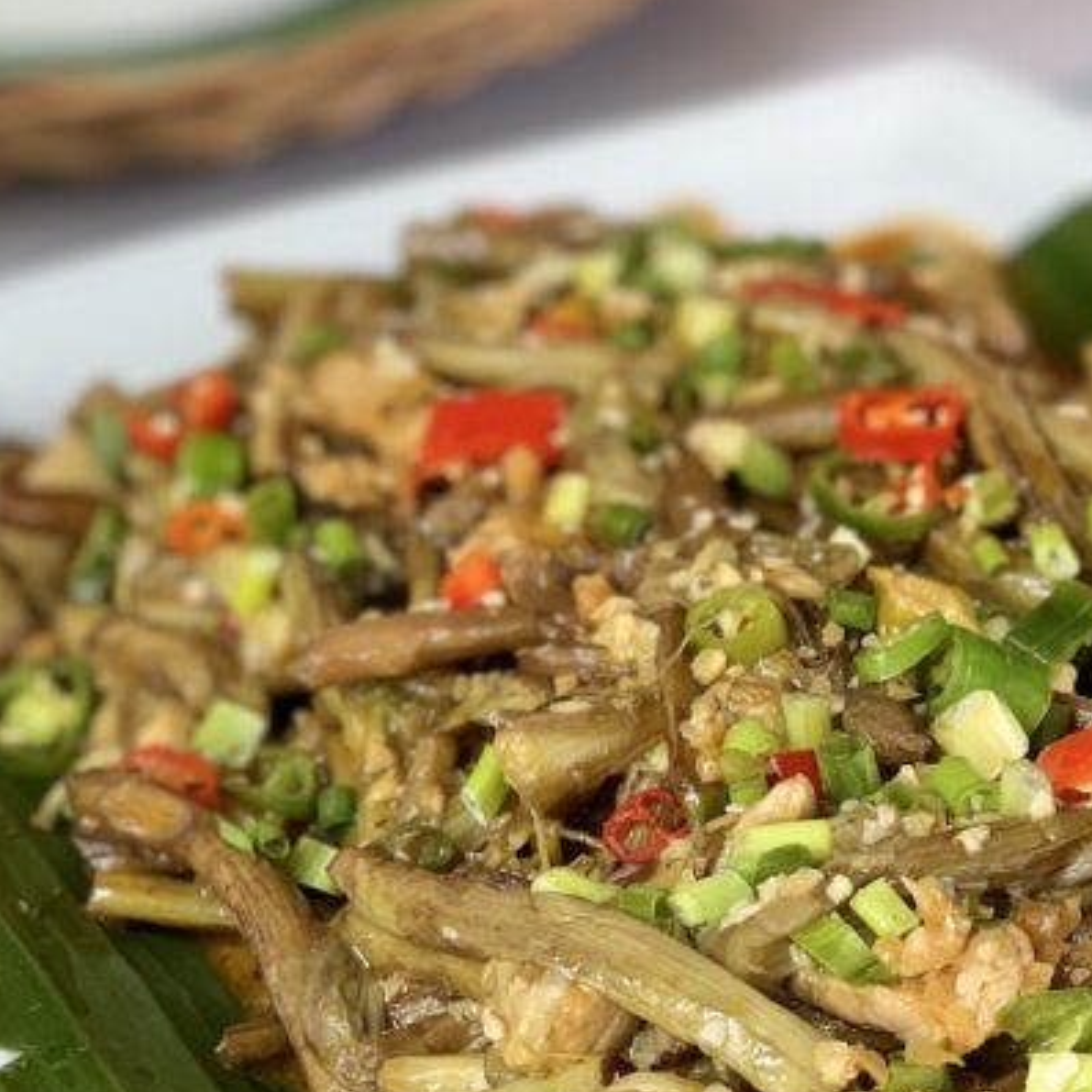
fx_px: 3855
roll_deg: +3.2
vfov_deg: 16.1
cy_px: 739
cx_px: 718
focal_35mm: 108
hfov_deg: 16.1
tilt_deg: -33.0
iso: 64
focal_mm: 6
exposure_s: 1/122
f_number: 2.4
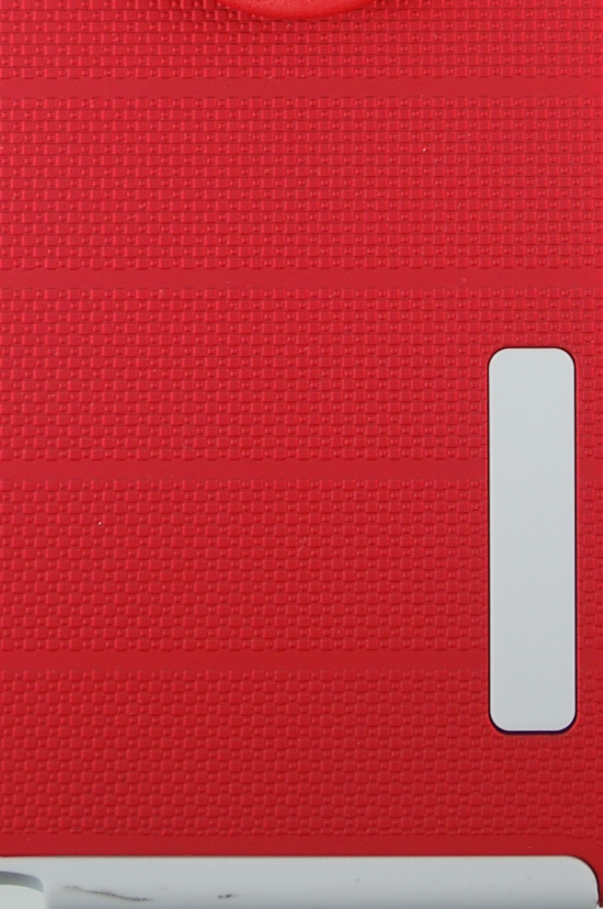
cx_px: 359
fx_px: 3253
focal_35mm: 129
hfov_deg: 10.6
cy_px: -74
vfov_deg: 15.5
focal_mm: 38
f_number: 5.3
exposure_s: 1/30
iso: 400
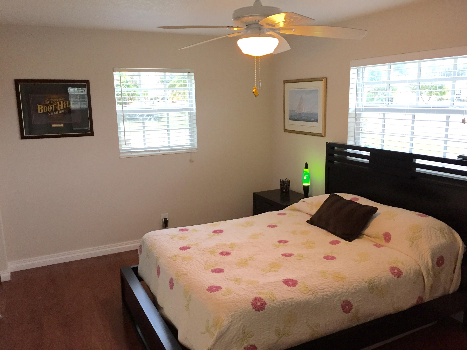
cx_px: 234
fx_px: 391
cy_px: 175
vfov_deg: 48.2
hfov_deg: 61.7
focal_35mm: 29
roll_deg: -0.3
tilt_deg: -11.6
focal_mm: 4.15
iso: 125
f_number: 2.2
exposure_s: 1/30
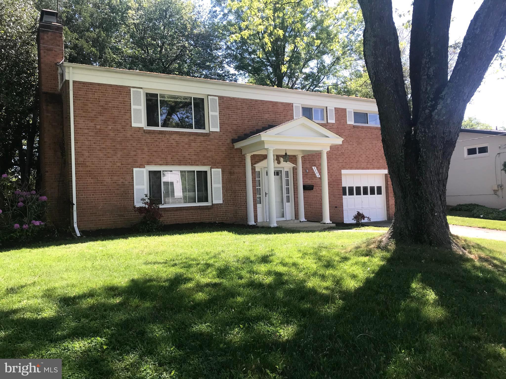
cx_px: 253
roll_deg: +2.3
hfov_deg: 63.4
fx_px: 409
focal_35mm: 28
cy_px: 190
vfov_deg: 49.7
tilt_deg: +3.1
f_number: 1.8
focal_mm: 3.99
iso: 20
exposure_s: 1/674
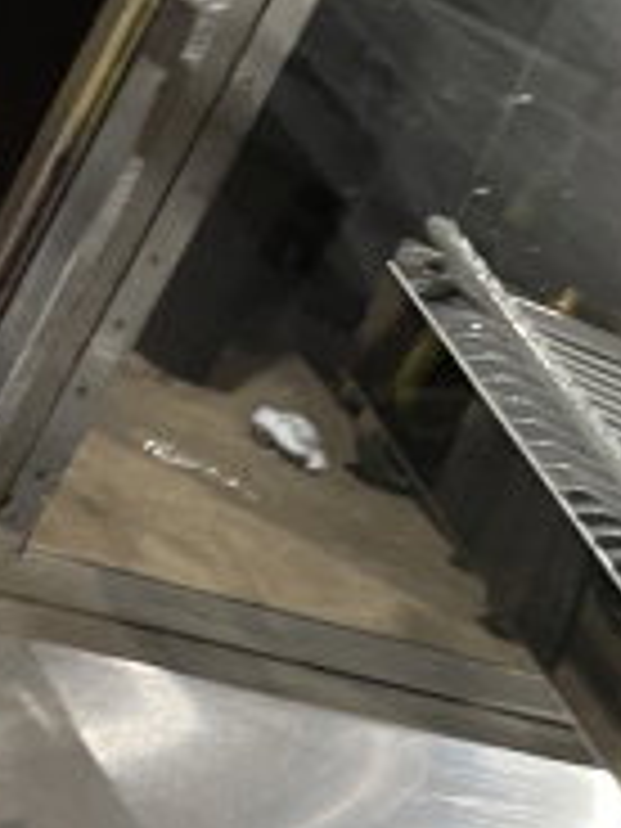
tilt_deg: -15.9
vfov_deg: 15.9
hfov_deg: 11.6
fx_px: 2751
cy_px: 1172
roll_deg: -31.7
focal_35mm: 115
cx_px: 1228
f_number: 1.6
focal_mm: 4.2
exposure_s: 1/60
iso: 160
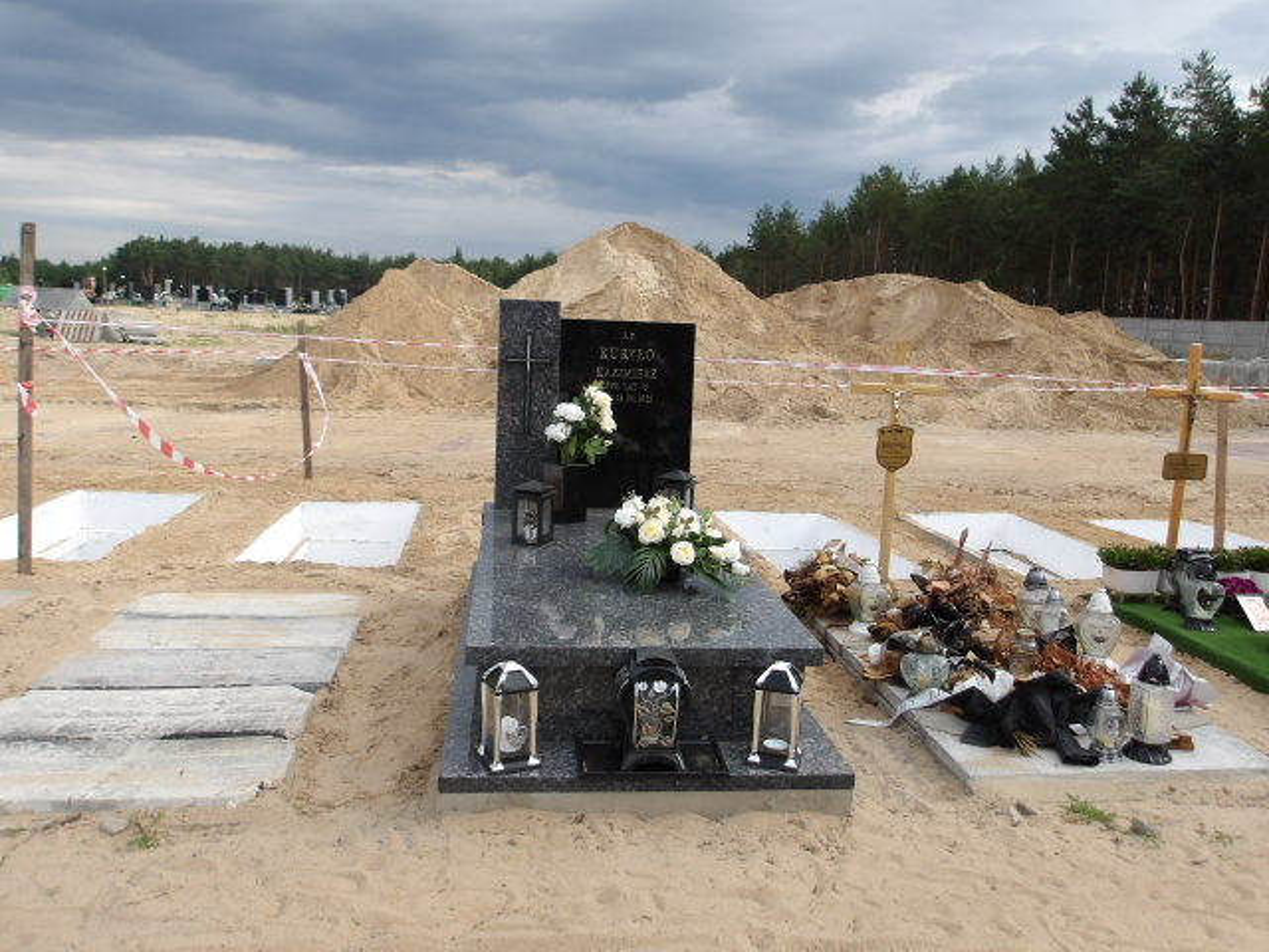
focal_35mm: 27
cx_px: 634
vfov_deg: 51.4
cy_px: 476
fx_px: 990
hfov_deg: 65.3
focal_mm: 4.9
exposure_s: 1/517
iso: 100
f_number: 3
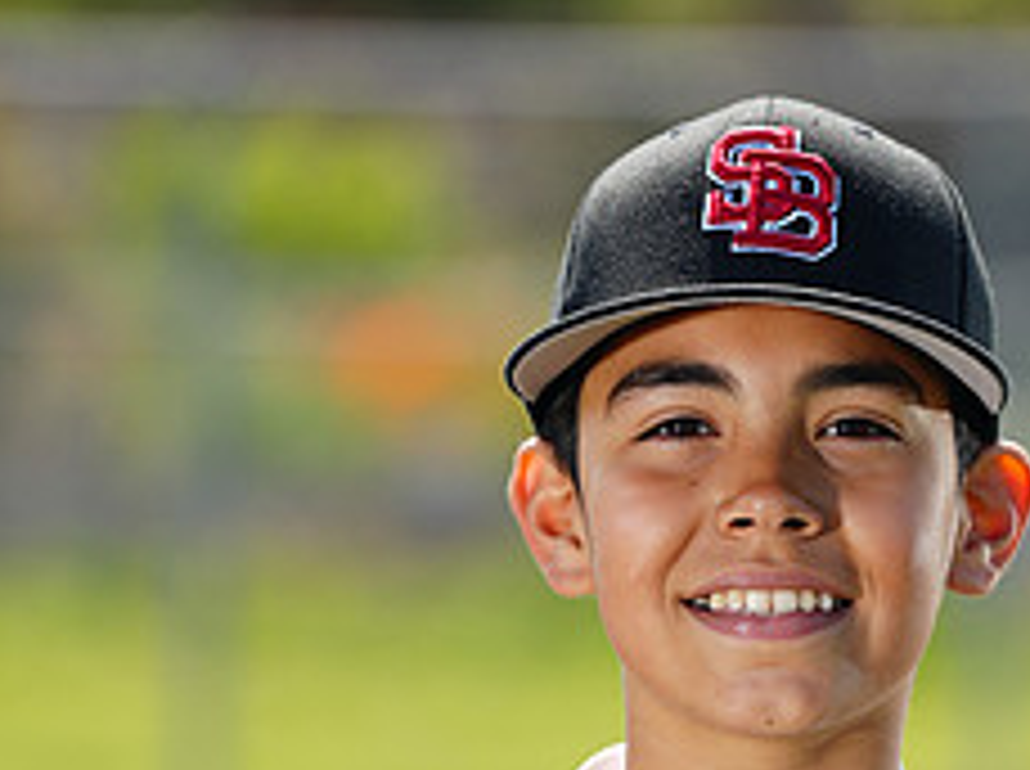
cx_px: 830
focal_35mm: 488
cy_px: 1040
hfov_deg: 4.1
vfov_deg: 3.0
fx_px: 14498
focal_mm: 200
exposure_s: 1/250
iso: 64
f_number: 4.5
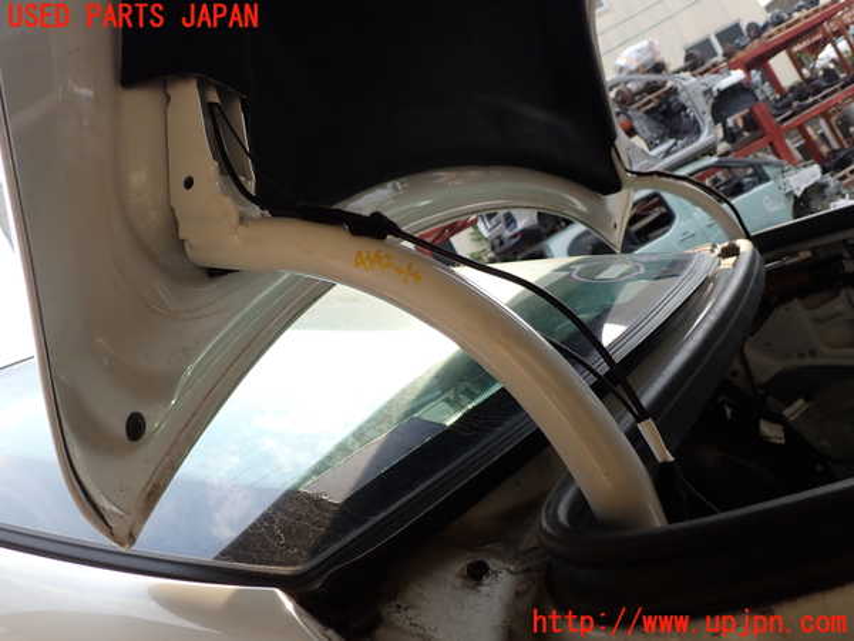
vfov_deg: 46.8
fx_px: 740
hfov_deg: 60.0
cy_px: 320
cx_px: 427
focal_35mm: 30
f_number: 3.2
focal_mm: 5.4
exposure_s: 1/250
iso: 100
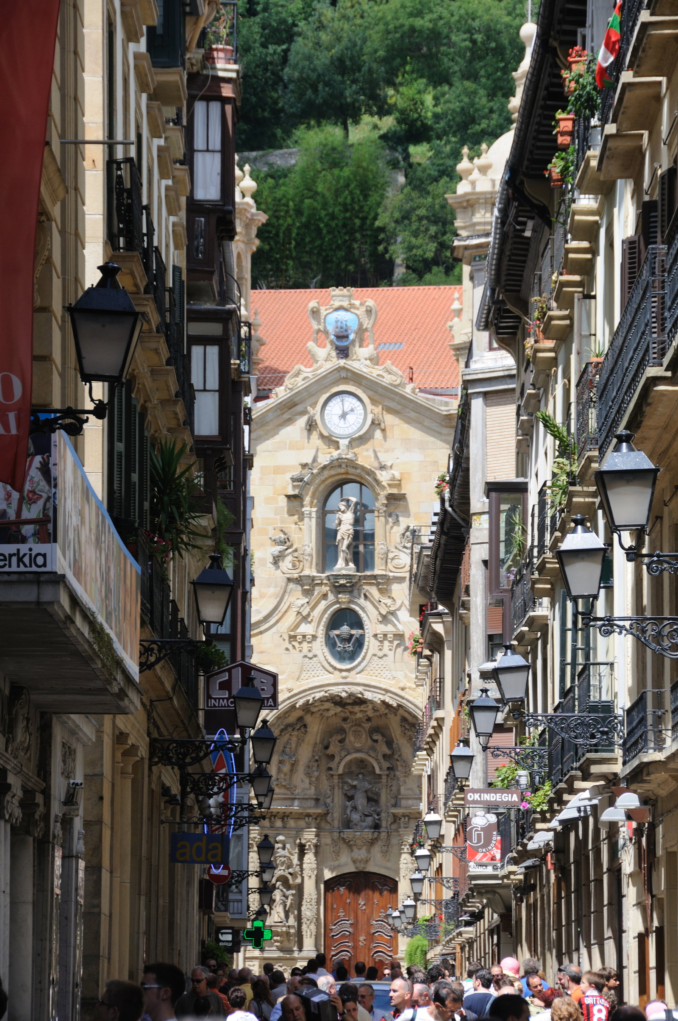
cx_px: 339
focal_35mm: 180
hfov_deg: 7.6
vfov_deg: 11.4
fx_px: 5098
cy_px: 510
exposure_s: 1/250
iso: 200
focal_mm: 120
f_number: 8
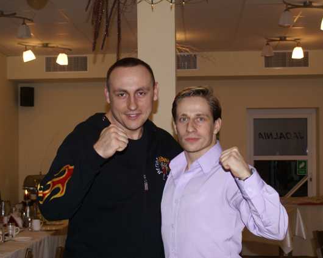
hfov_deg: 31.6
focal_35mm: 60
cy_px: 129
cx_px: 180
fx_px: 569
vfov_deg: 25.6
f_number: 5.6
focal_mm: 35
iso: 400
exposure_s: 1/60
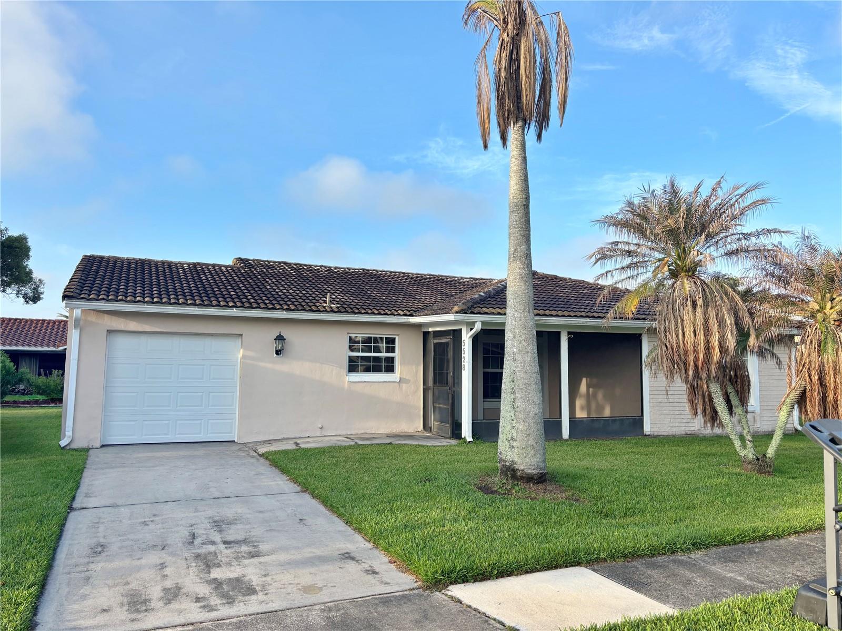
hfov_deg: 67.3
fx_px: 632
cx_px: 421
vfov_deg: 53.1
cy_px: 316
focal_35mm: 26
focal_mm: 5.96
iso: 50
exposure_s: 1/1399
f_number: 1.6
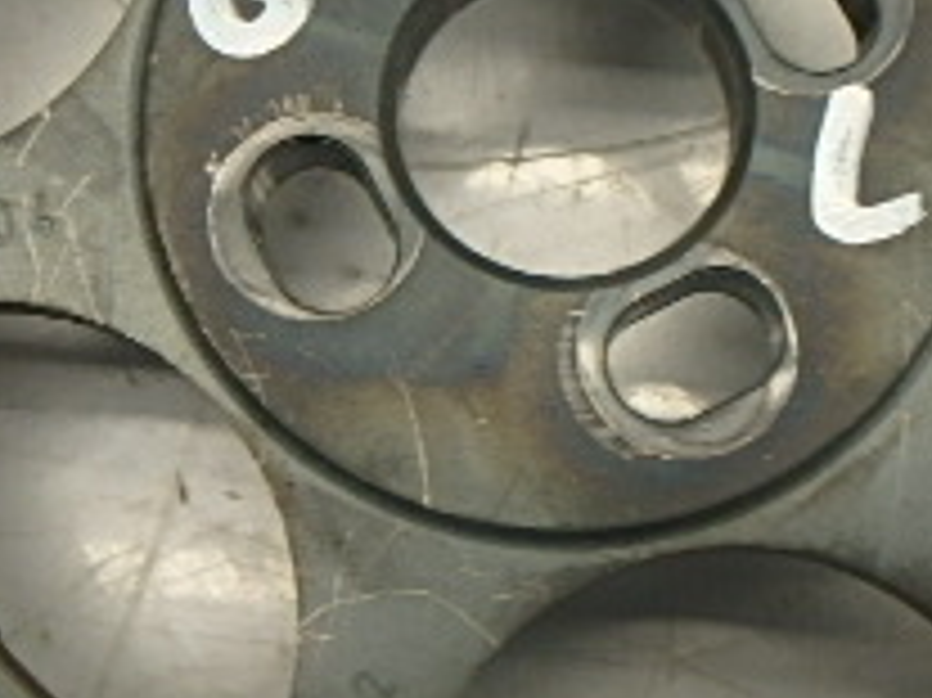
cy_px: 243
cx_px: 608
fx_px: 1749
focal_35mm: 65
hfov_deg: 29.7
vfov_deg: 22.5
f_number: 3.5
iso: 200
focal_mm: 3.7
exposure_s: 1/60
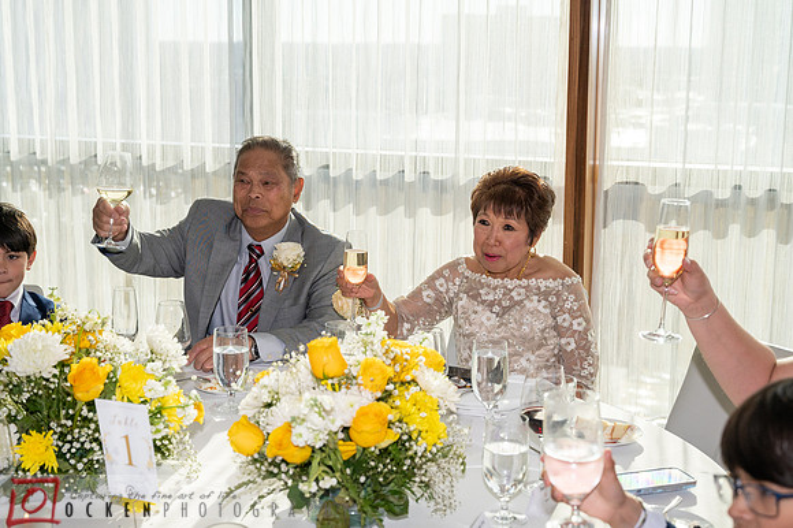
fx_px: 1145
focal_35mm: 52
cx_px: 396
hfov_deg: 38.2
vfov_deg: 26.0
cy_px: 264
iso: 1000
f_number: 5.6
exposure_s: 1/1600
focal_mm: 52
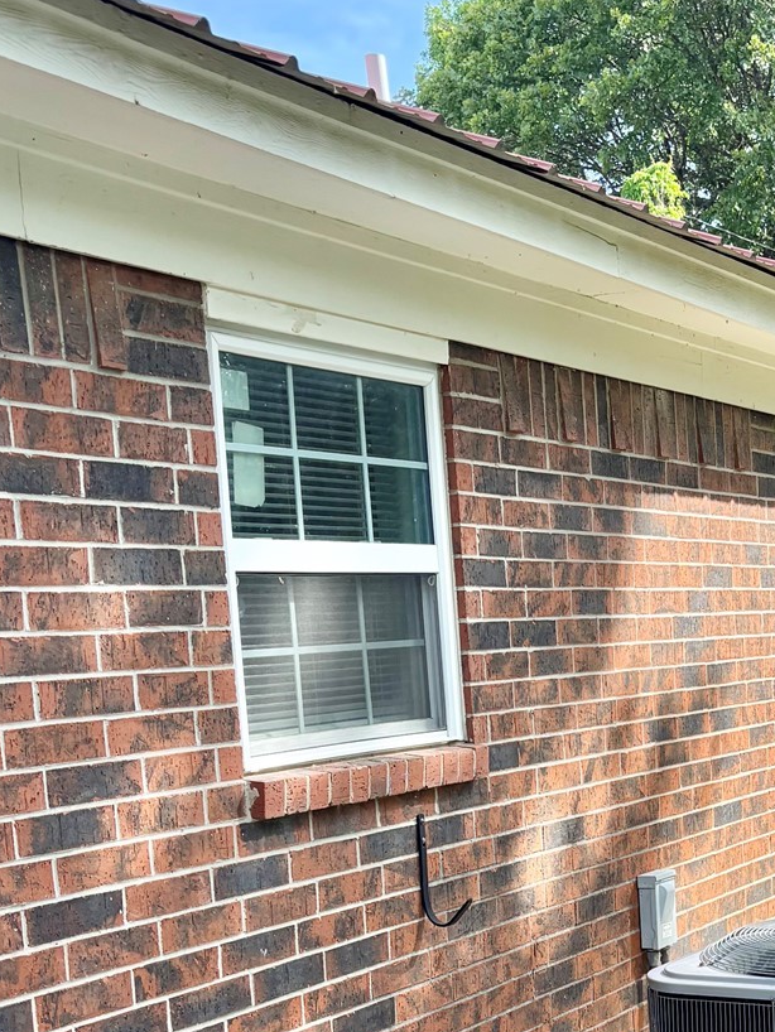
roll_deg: +1.0
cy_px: 907
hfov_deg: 23.2
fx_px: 1820
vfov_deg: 30.4
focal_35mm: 61
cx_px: 756
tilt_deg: -9.1
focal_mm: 5.96
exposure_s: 1/837
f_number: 1.6
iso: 50
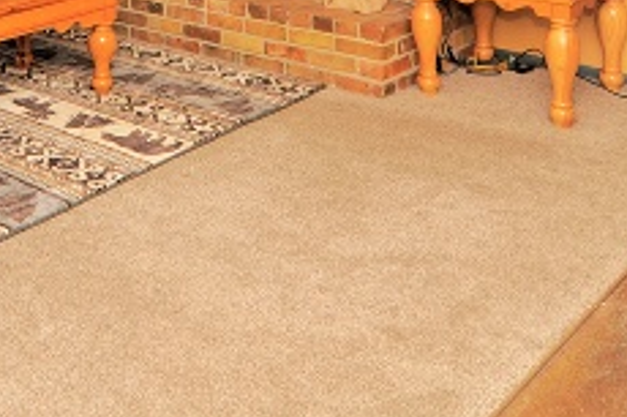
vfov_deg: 23.3
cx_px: 93
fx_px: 870
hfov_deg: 37.6
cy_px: -151
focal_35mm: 50
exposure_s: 1/60
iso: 200
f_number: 4
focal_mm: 12
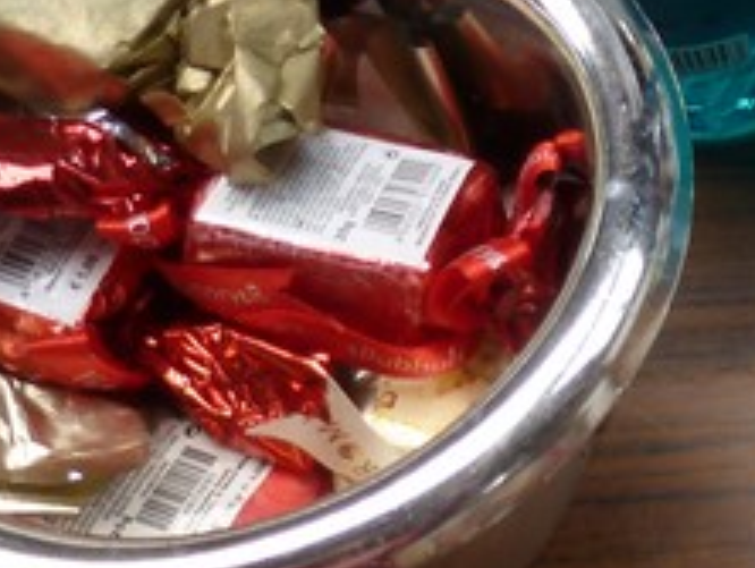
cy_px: -299
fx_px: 2140
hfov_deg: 16.9
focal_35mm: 98
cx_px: 1311
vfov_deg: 14.1
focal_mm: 4.3
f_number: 3.3
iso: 100
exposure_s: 1/60
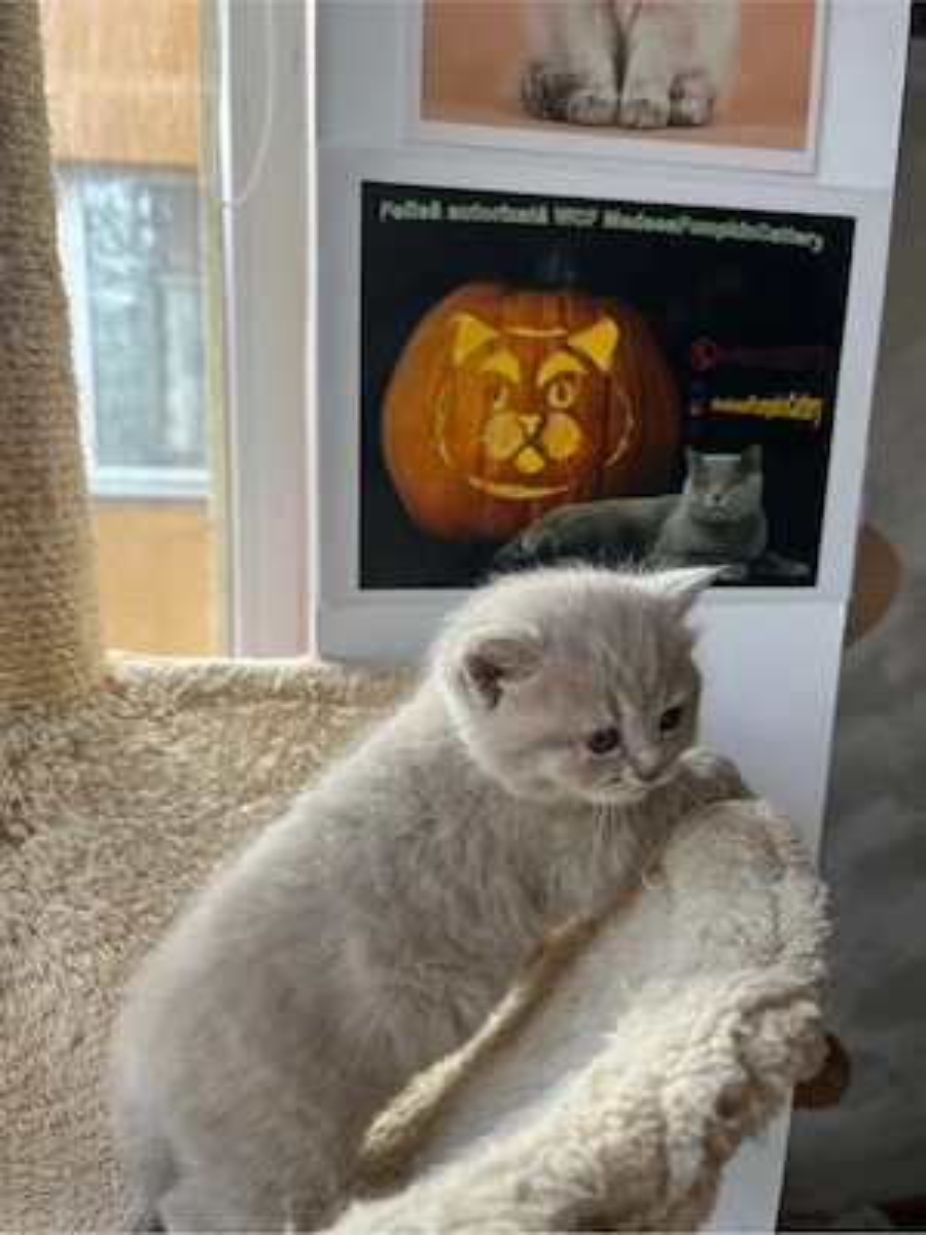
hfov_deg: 53.1
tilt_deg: -11.2
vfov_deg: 67.3
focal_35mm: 26
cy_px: 618
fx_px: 927
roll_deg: -1.8
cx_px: 463
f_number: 1.6
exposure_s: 1/121
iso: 64
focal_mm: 5.1
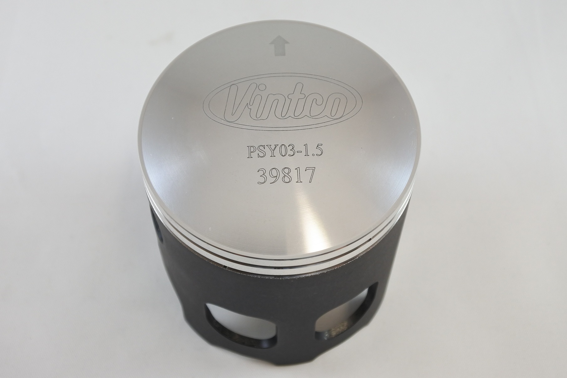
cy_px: 189
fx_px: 724
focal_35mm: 46
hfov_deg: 42.8
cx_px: 284
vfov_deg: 29.2
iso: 400
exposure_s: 1/125
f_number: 4.5
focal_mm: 17.2
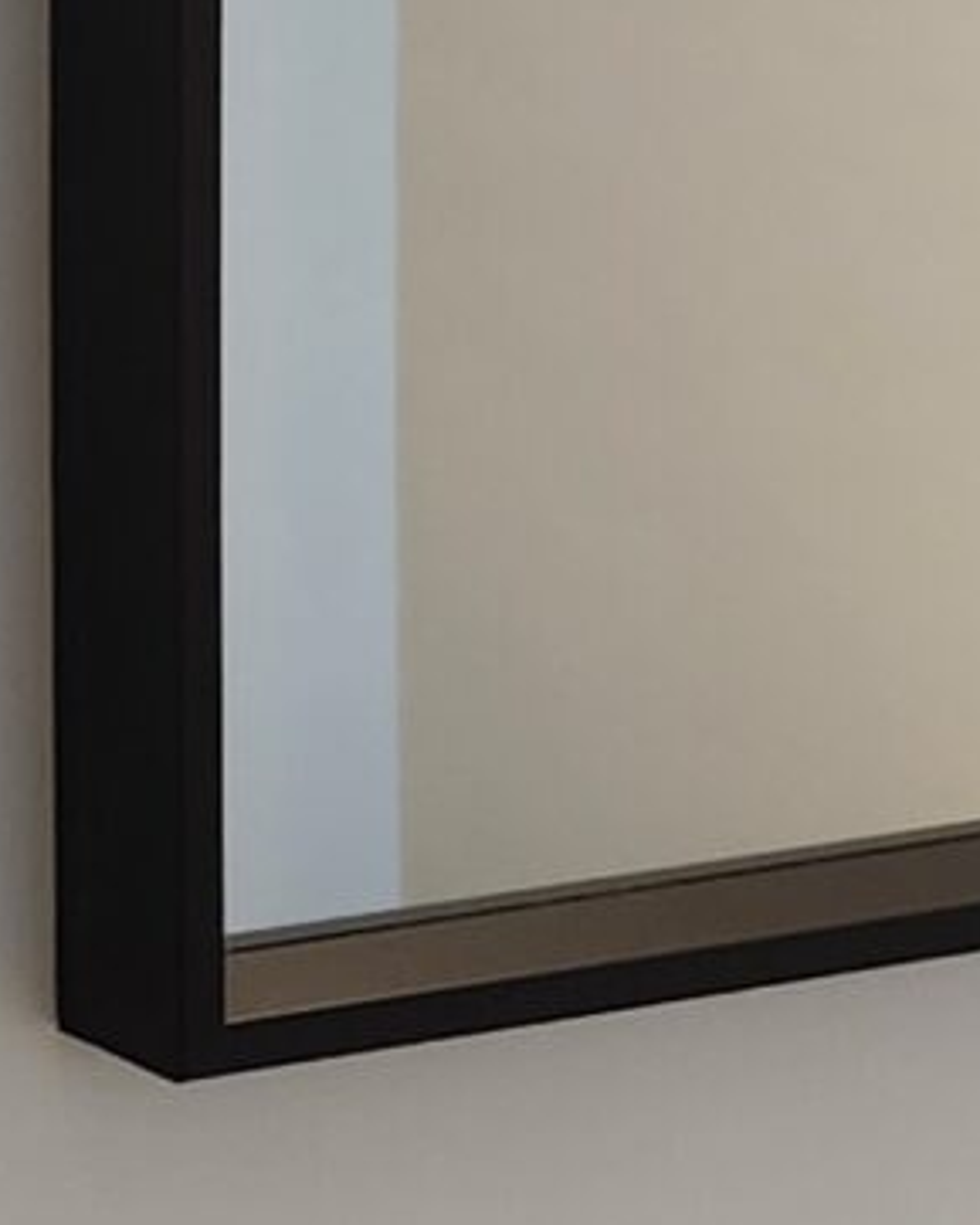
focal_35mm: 159
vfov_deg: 12.0
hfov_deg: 9.2
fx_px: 5762
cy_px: 129
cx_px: -831
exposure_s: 1/120
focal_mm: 5.54
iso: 200
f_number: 1.8
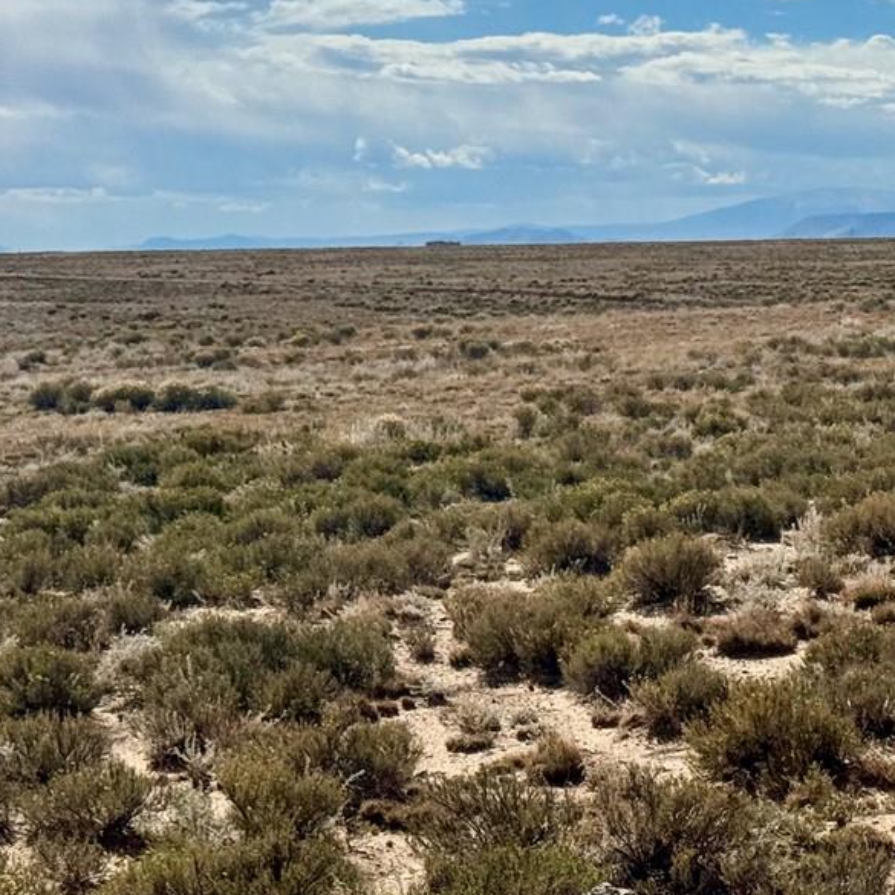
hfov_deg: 14.6
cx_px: 1069
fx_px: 3393
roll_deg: +1.5
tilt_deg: -2.1
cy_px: 306
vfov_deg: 15.0
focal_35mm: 116
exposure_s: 1/15385
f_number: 1.78
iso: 80
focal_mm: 6.76
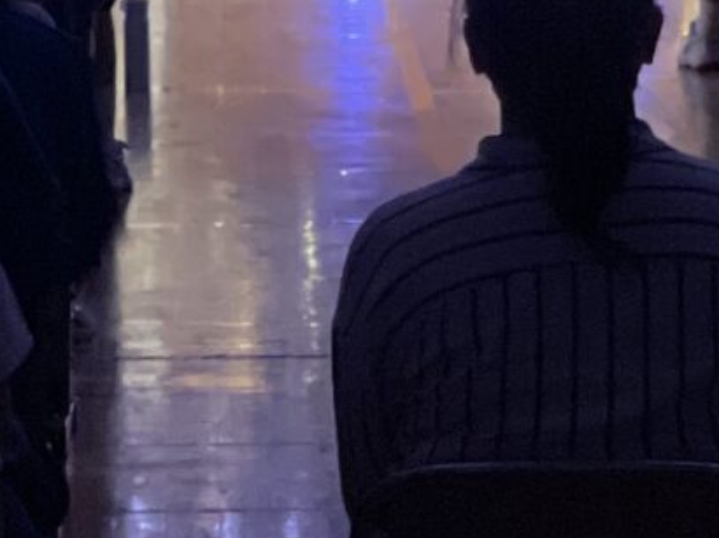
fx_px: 8303
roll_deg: +0.5
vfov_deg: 3.7
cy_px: -466
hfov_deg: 5.0
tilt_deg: -2.1
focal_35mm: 400
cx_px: 142
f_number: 2.2
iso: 250
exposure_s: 1/40
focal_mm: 7.5
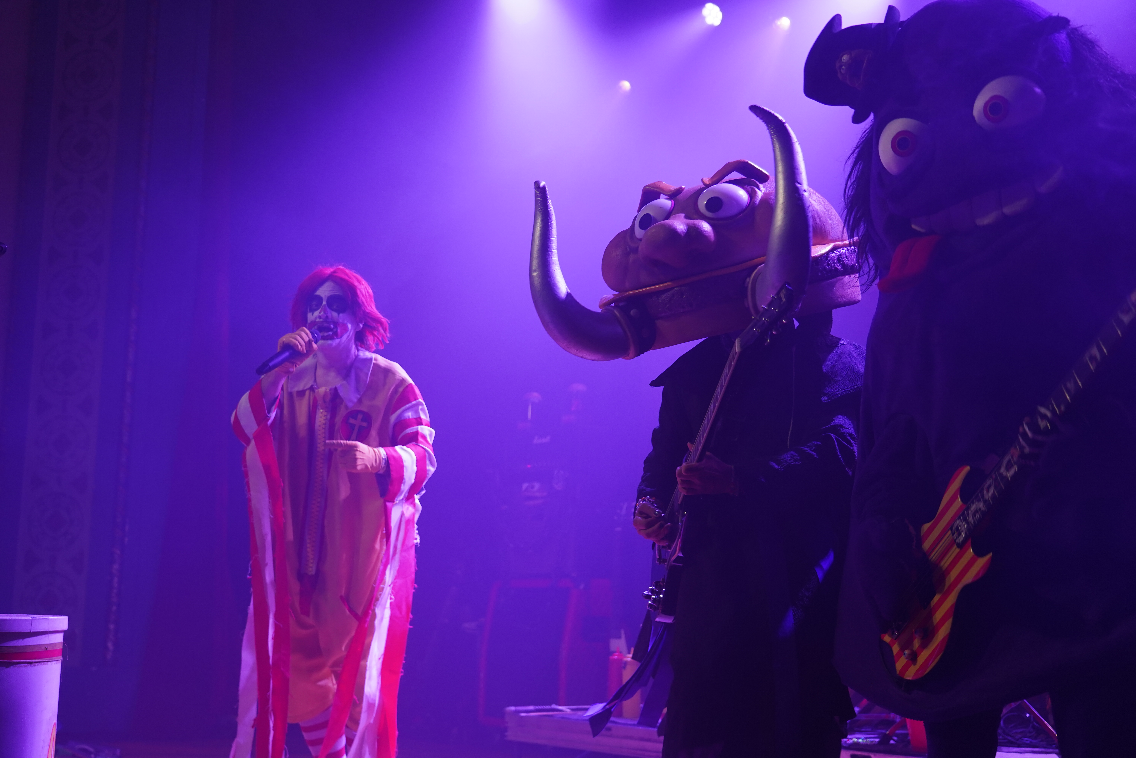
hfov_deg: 42.7
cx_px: 568
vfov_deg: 29.2
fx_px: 1451
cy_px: 379
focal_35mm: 46
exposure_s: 1/160
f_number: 4
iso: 1250
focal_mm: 46
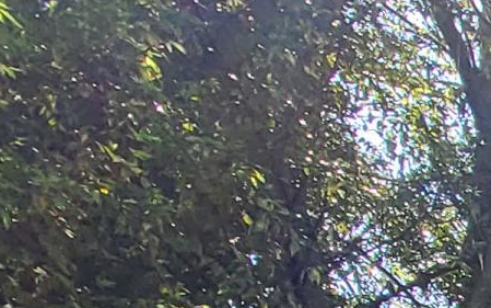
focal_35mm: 92
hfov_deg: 12.3
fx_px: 1232
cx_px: 1390
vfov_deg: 10.1
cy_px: 956
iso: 64
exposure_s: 1/697
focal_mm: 2.2
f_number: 2.2
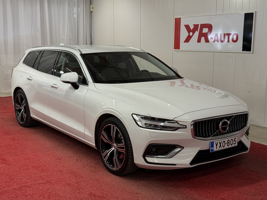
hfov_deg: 39.7
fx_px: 370
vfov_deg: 30.3
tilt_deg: -8.5
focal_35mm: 48
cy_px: 100
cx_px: 134
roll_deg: -0.6
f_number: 1.78
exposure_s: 1/132
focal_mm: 6.76
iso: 64
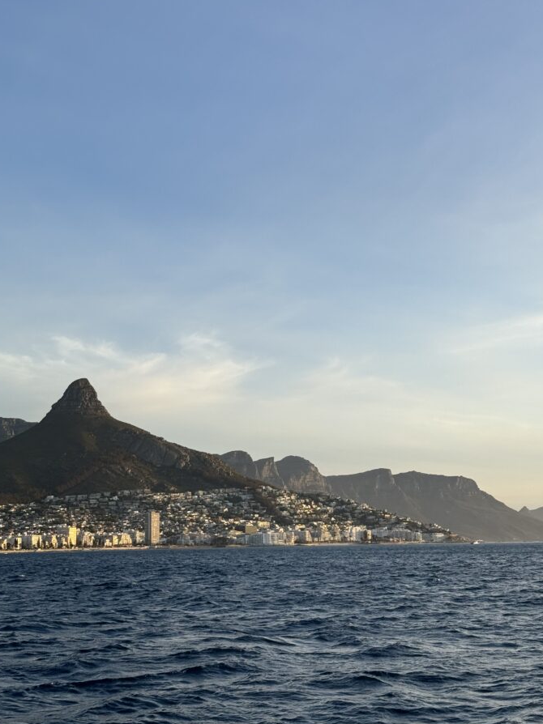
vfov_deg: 34.9
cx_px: 262
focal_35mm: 55
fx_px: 1151
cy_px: 368
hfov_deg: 26.5
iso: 64
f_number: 1.78
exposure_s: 1/1524
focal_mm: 6.76
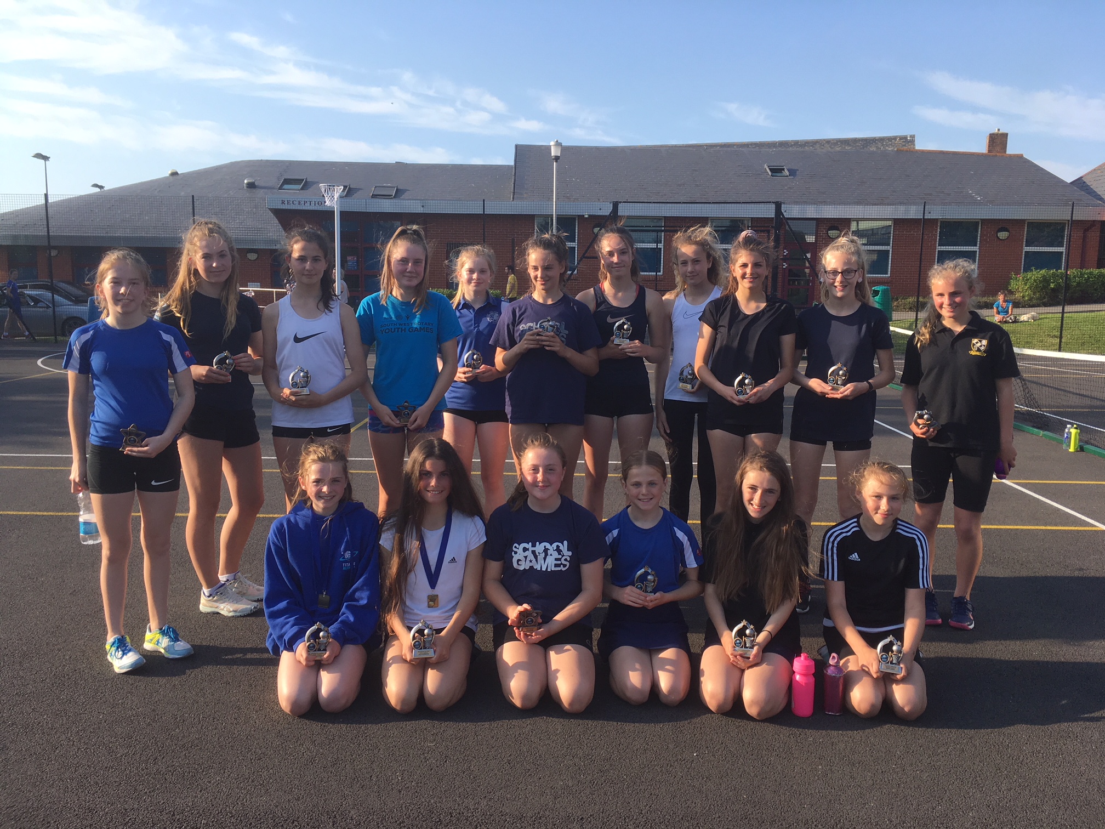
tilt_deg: -7.3
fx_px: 926
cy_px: 414
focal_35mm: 29
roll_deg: -1.1
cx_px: 552
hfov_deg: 61.7
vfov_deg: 48.2
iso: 25
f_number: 2.2
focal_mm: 4.15
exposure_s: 1/680
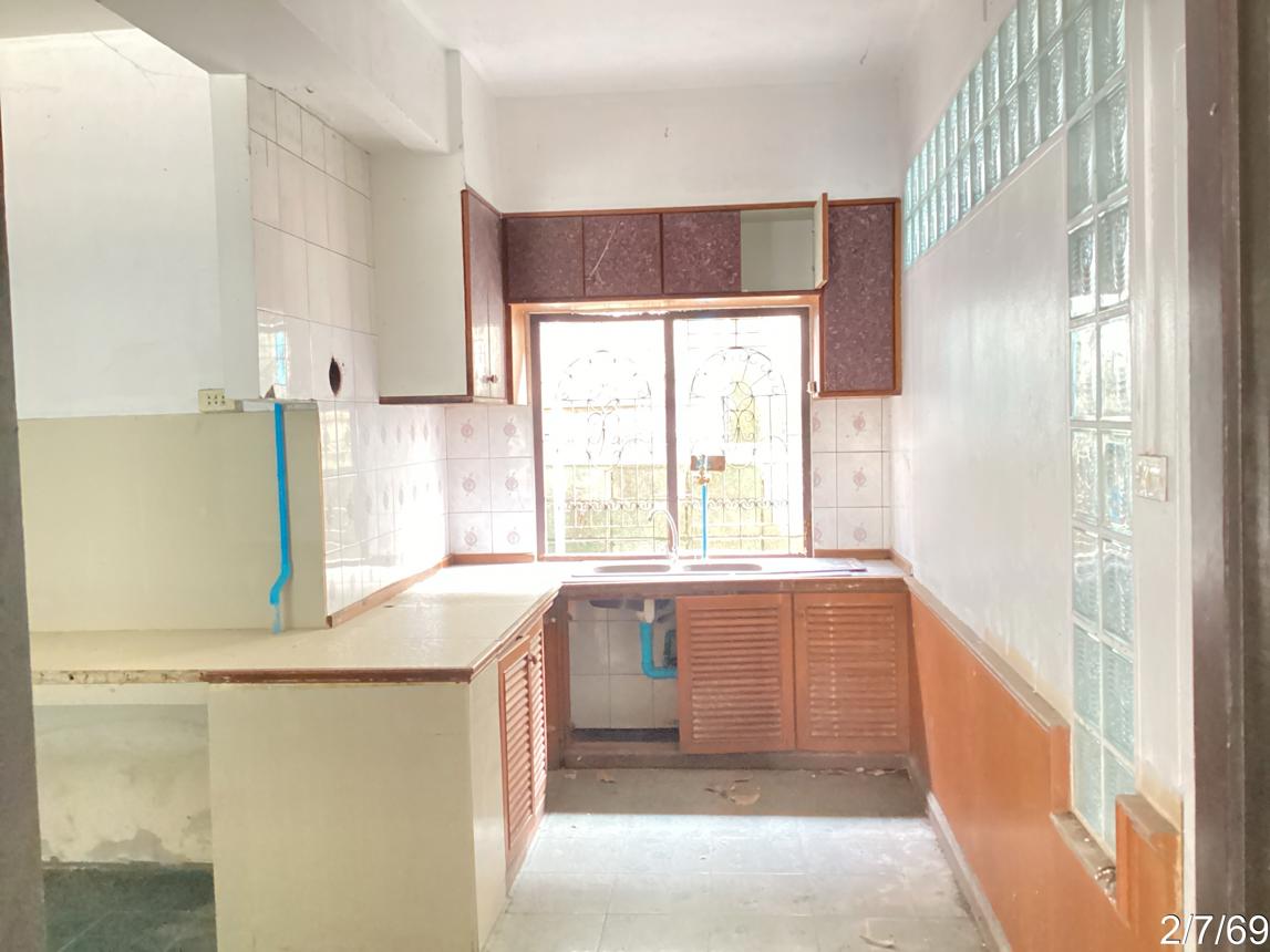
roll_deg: +2.4
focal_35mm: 31
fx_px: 1137
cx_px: 635
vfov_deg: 45.4
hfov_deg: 58.4
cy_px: 476
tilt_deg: -3.7
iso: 800
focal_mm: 3.3
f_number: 2.4
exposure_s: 1/17
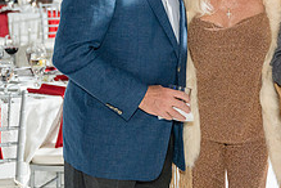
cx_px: 275
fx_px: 960
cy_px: 8
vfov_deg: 11.1
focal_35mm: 123
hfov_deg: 16.3
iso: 3200
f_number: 2.8
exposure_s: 1/250
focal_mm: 46.5
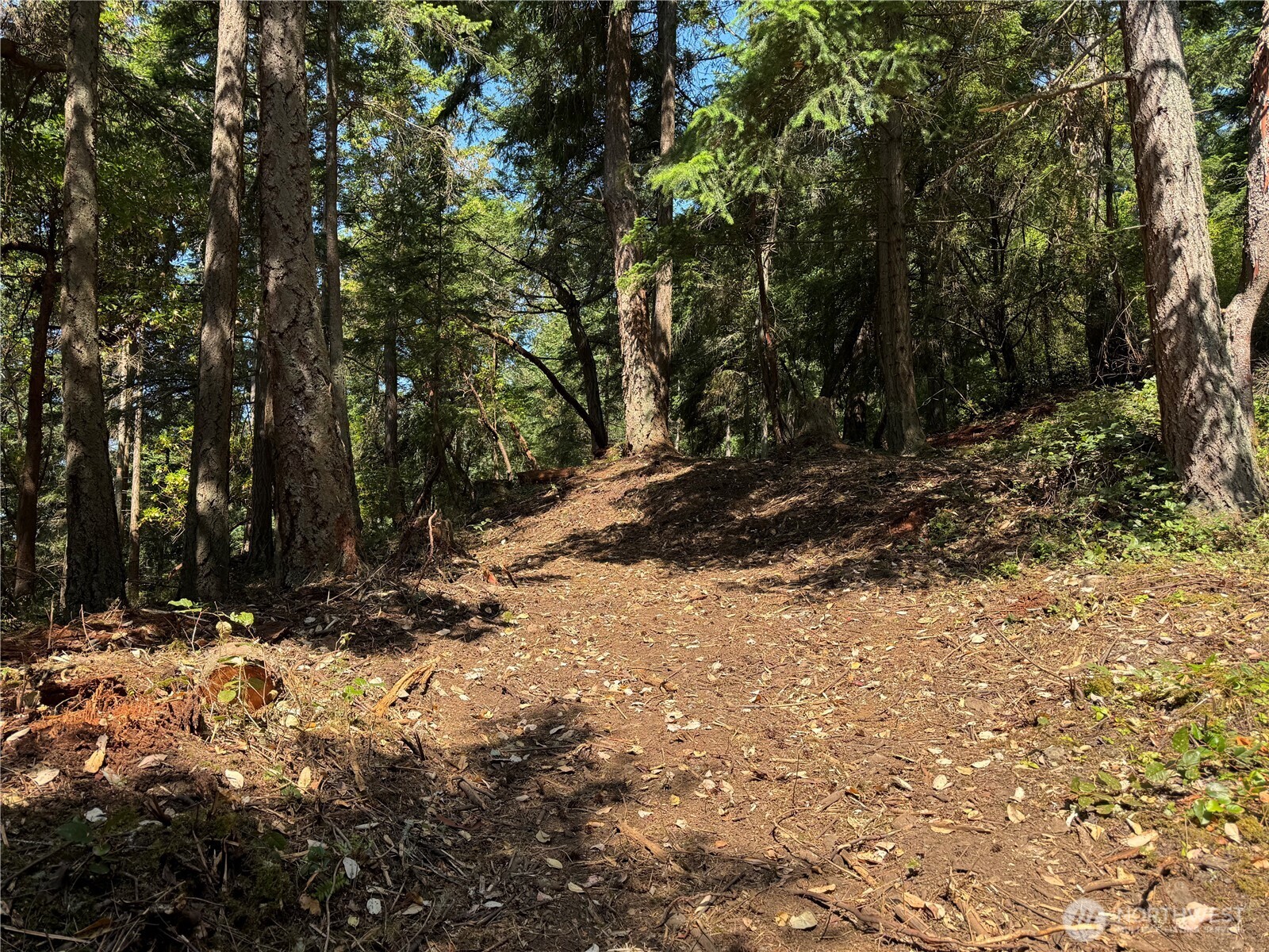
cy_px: 476
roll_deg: -1.1
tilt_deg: +6.5
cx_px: 634
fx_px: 880
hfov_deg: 71.6
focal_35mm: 24
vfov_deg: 56.8
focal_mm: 6.76
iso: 80
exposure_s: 1/1112
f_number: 1.78
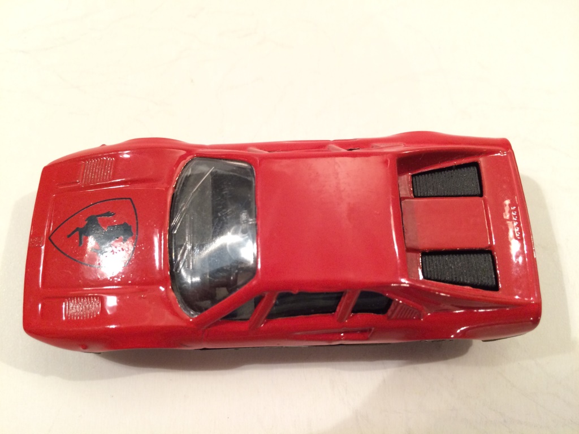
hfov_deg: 61.7
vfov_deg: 48.2
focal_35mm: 29
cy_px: 217
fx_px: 485
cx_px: 290
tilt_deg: -73.1
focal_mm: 4.15
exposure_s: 1/33
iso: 160
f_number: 2.2
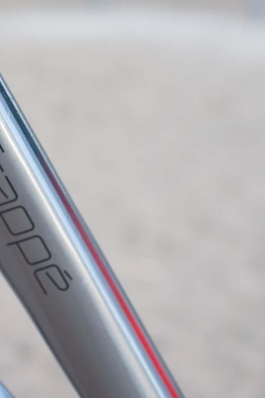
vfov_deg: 13.5
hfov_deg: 9.1
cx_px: 61
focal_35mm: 150
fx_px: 1659
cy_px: -23
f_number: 2.5
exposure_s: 1/1250
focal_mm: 50
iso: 1250
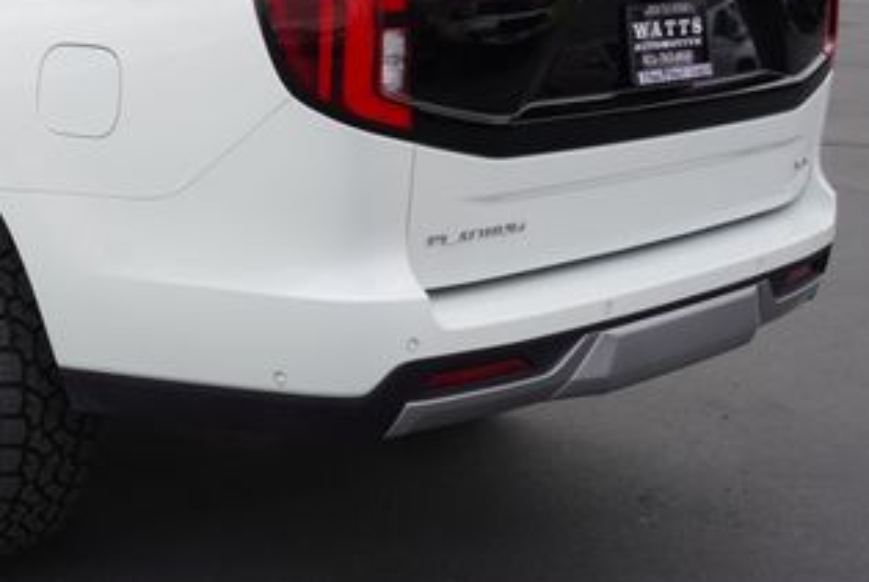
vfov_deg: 19.4
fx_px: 1692
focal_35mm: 70
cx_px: 66
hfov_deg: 27.6
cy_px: 152
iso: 100
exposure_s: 1/125
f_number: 10
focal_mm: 23
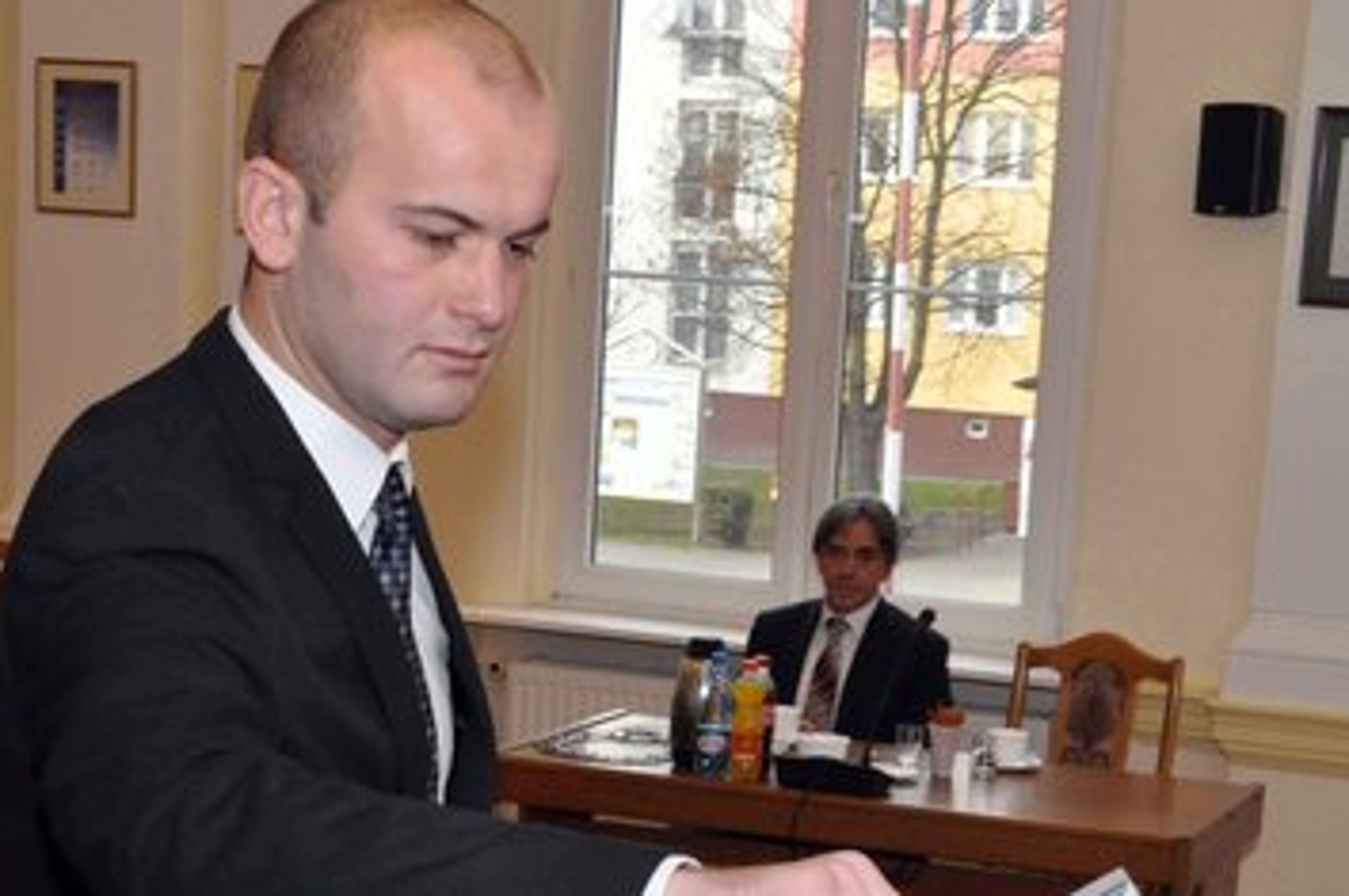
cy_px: 816
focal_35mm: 80
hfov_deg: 25.4
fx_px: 2991
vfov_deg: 16.8
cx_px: 720
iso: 1000
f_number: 14
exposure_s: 1/60
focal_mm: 29
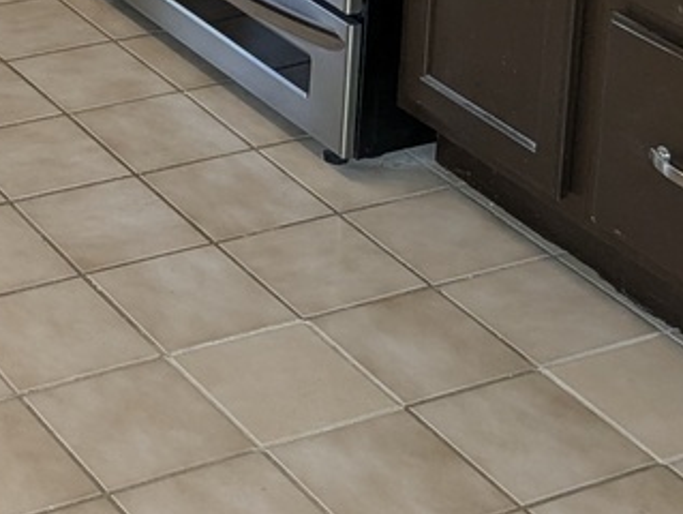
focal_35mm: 108
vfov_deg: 12.3
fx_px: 2133
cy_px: -484
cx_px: -4
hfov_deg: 17.7
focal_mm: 6.81
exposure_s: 1/120
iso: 39
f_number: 1.85
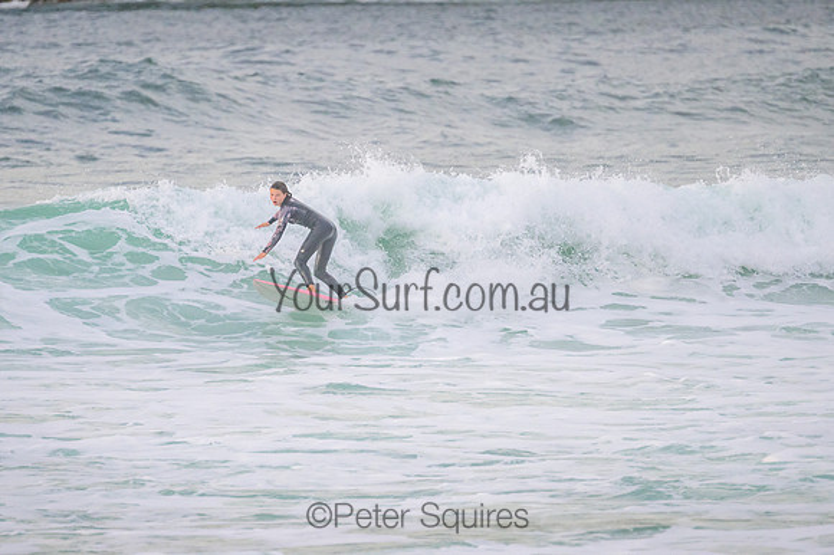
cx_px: 417
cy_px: 278
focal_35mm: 600
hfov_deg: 3.4
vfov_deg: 2.3
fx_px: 13892
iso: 500
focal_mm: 400
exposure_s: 1/2500
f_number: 5.6
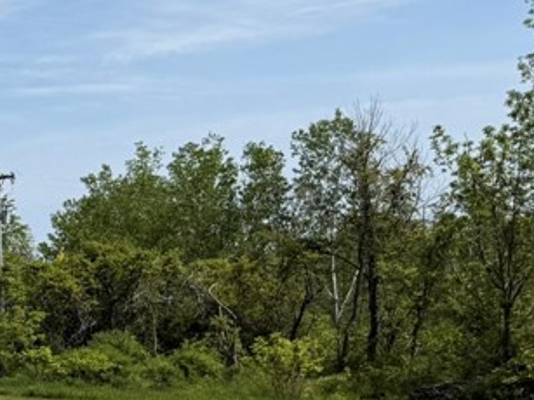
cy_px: 330
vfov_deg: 18.2
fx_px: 1234
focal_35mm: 80
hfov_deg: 19.8
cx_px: -350
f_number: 1.78
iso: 80
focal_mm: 6.76
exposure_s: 1/6173
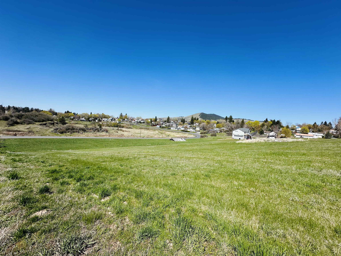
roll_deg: -4.1
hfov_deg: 102.1
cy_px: 128
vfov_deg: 85.7
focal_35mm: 14
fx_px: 138
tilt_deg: -1.1
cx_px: 170
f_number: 2.2
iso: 50
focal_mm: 2.22
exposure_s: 1/2353
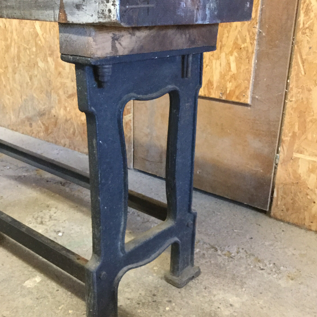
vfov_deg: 41.7
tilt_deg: -23.1
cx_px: 152
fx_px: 414
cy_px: 185
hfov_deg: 41.9
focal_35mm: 40
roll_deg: +0.4
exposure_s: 1/17
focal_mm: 3.3
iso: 320
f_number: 2.4
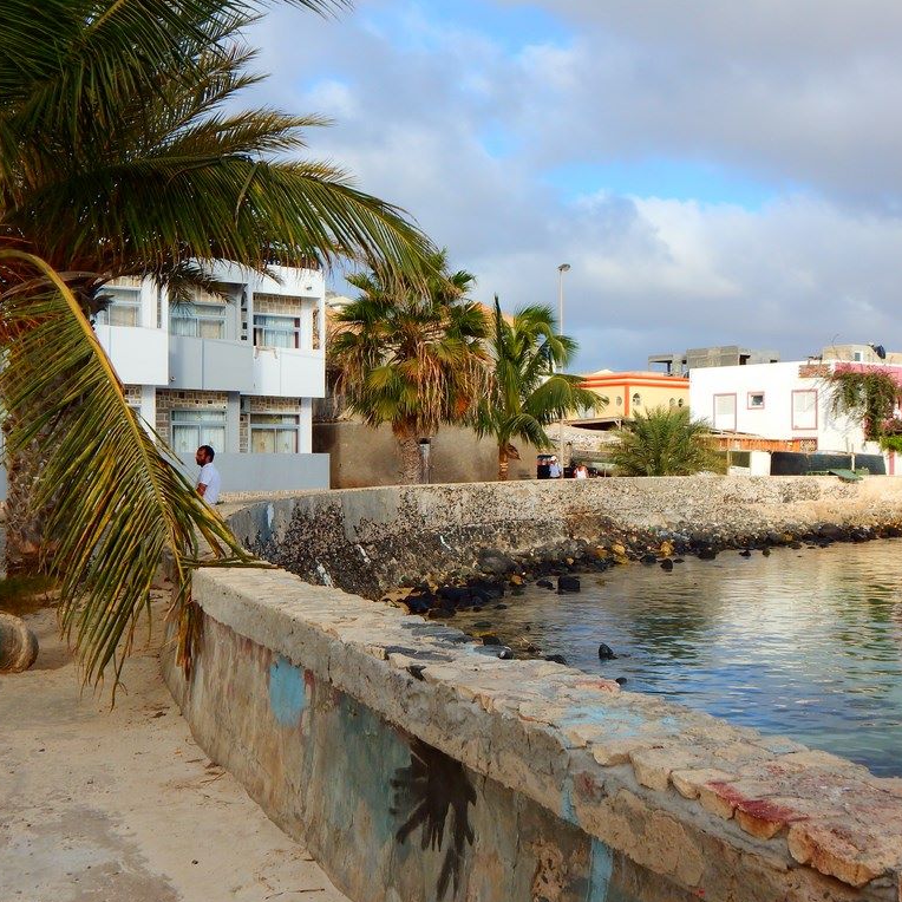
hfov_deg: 37.5
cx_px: 497
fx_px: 1327
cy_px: 452
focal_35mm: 45
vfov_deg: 37.6
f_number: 3.4
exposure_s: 1/1250
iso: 125
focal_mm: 6.8
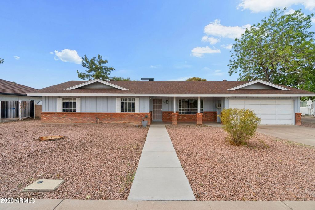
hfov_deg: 100.4
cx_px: 158
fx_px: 131
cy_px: 105
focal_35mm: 15
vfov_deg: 77.3
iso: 100
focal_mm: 10
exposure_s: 1/200
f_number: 8
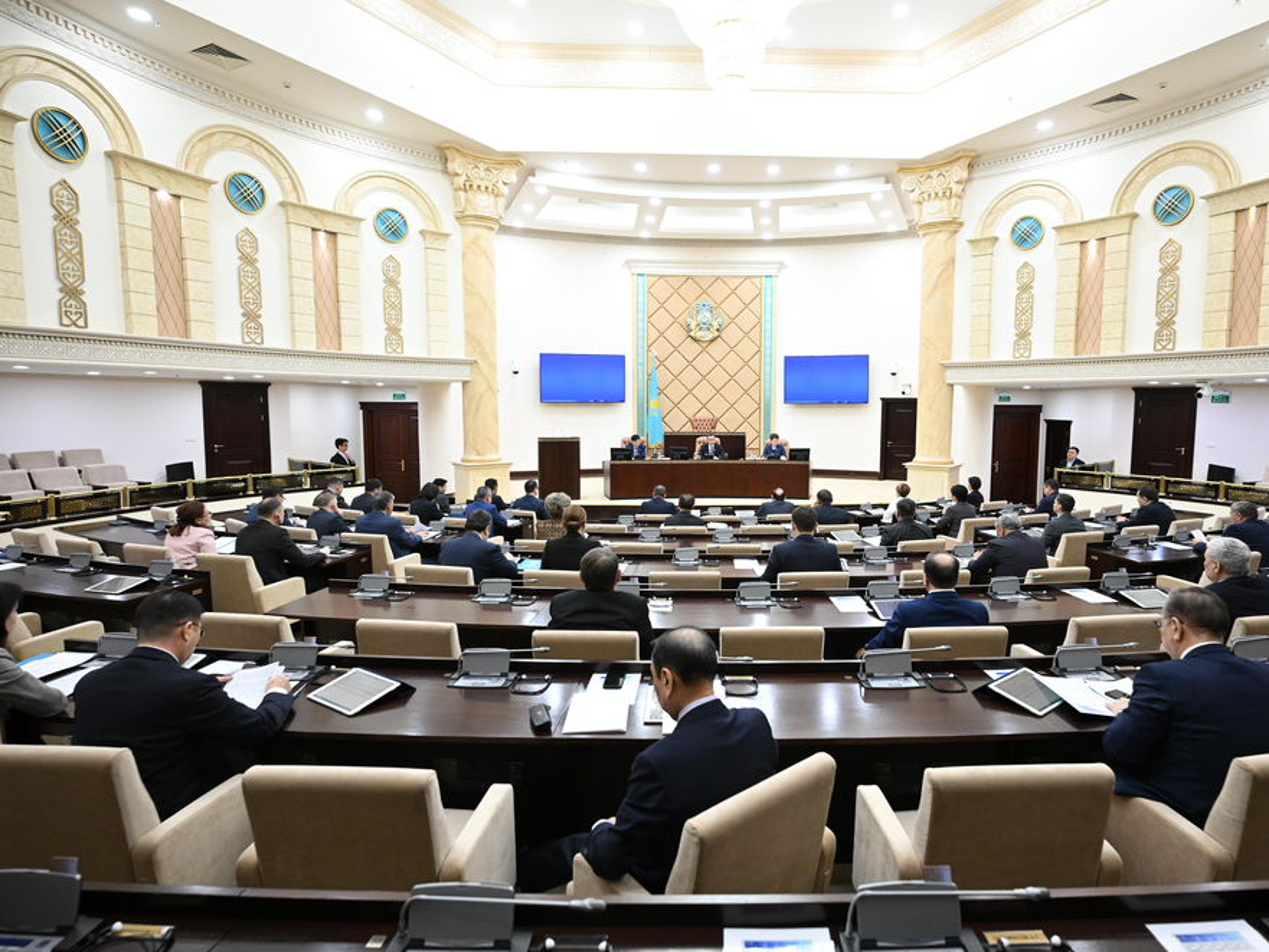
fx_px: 697
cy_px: 467
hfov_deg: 84.3
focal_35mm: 19
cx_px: 704
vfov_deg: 68.7
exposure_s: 1/160
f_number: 3.5
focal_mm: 17
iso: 2500
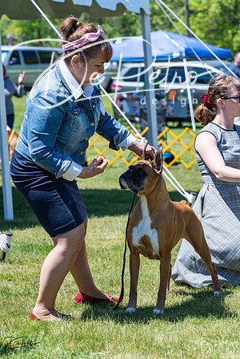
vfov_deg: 16.0
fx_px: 1280
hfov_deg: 10.7
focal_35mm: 128
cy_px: 180
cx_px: 120
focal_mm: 128
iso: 800
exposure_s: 1/1600
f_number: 7.1
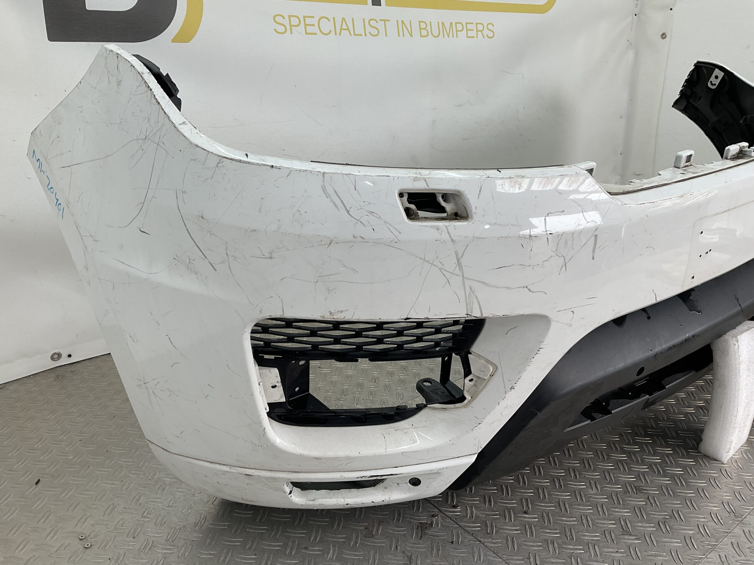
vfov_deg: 48.2
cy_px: 282
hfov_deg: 61.7
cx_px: 377
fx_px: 632
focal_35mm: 29
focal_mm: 3
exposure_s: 1/175
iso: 16
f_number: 1.8
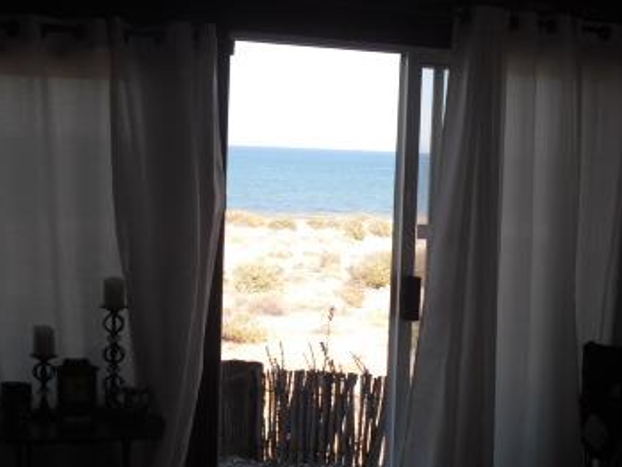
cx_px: 362
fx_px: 1186
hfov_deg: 29.3
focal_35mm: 66
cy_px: 280
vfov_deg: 22.2
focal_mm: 6.3
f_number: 7.8
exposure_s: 1/80
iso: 100
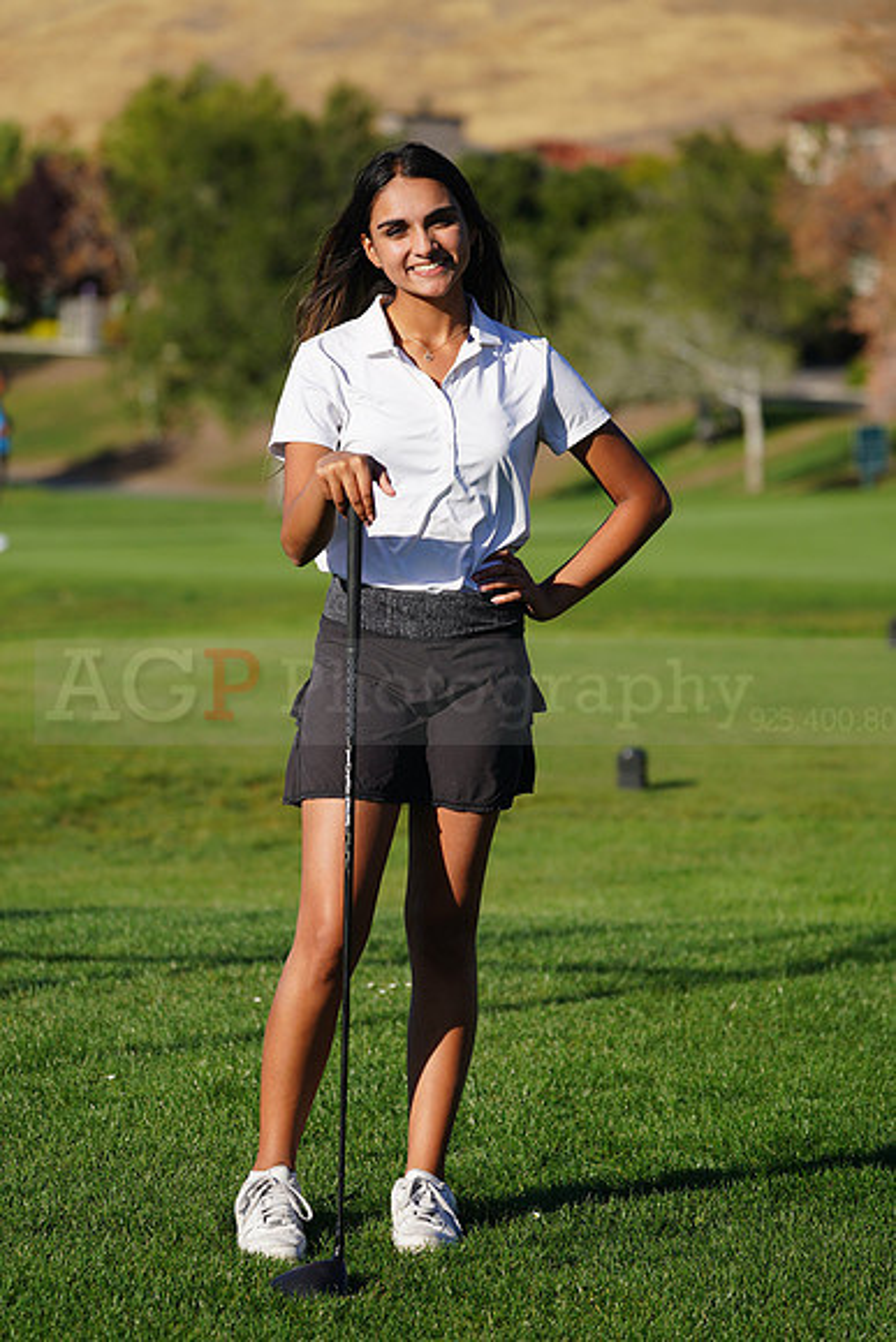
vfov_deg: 12.2
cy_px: 671
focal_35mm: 168
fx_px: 6268
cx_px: 448
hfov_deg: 8.2
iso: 100
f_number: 5.6
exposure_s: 1/640
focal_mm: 168
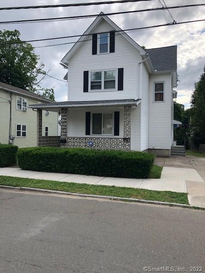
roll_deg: -1.2
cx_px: 102
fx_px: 221
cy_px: 136
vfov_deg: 63.4
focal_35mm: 28
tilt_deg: -1.0
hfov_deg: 49.7
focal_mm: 3.99
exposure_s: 1/783
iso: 20
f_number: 1.8
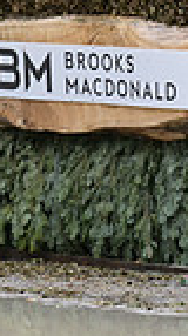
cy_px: -60
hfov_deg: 2.3
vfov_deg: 4.1
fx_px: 4725
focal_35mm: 531
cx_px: 613
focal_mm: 125
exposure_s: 1/1250
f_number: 5.6
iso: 1250
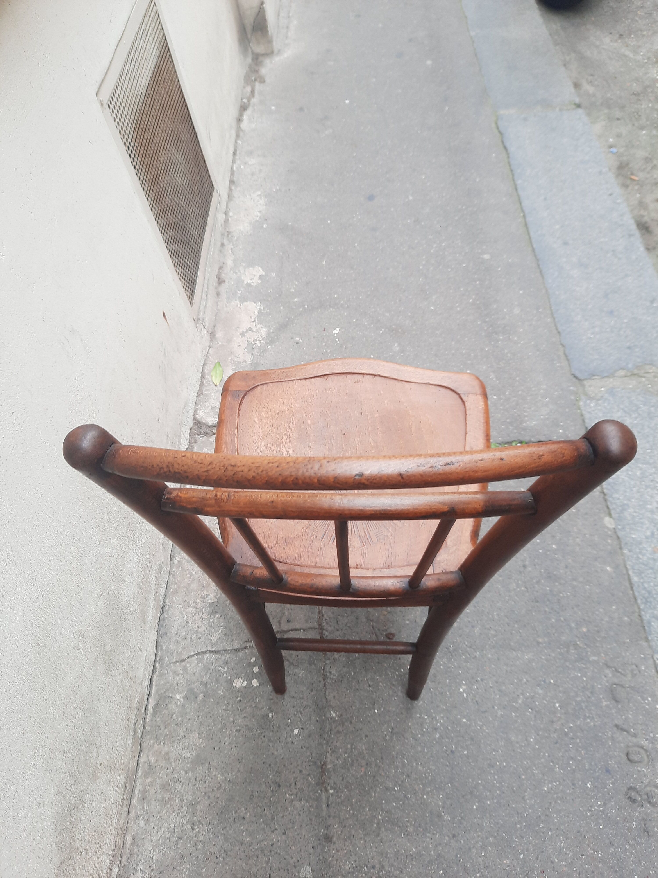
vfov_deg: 69.4
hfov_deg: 54.9
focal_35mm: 25
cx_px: 329
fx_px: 634
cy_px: 439
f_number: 2
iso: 32
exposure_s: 1/174
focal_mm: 4.6
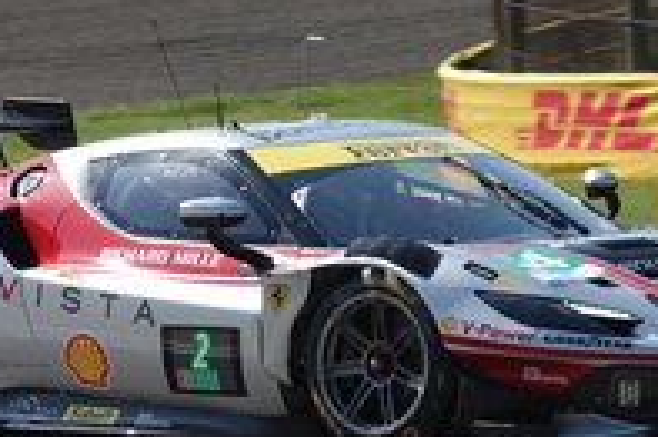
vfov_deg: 2.8
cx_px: 347
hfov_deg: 4.2
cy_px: 277
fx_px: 8930
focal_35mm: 489
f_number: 4.5
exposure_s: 1/1000
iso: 125
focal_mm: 78.39
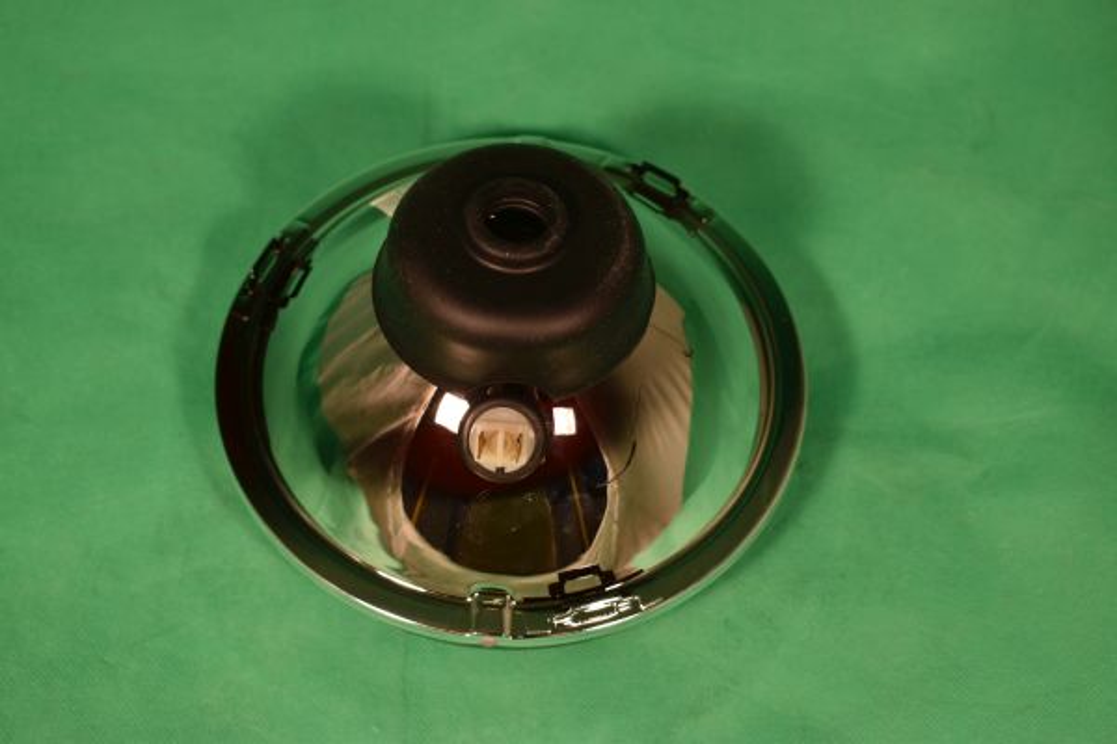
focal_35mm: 54
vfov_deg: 25.1
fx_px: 1675
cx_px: 558
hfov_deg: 36.9
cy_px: 372
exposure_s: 1/100
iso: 100
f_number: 6.3
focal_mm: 36
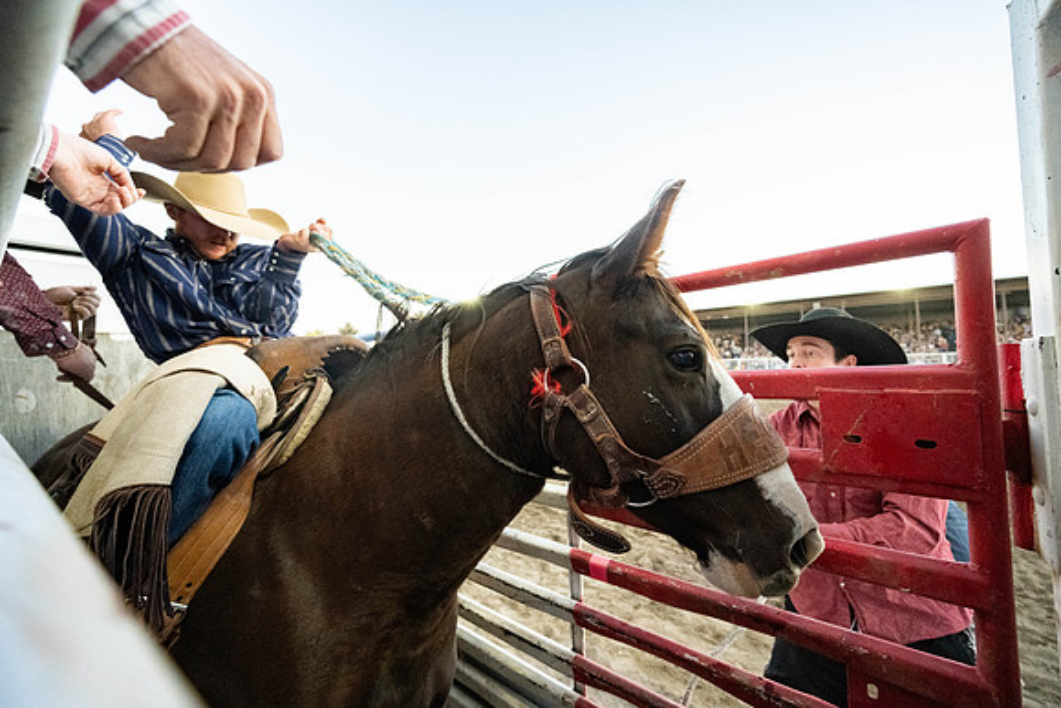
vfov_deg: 81.2
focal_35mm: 14
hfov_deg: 104.2
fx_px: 413
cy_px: 354
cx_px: 530
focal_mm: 14
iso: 4000
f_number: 4
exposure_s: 1/500
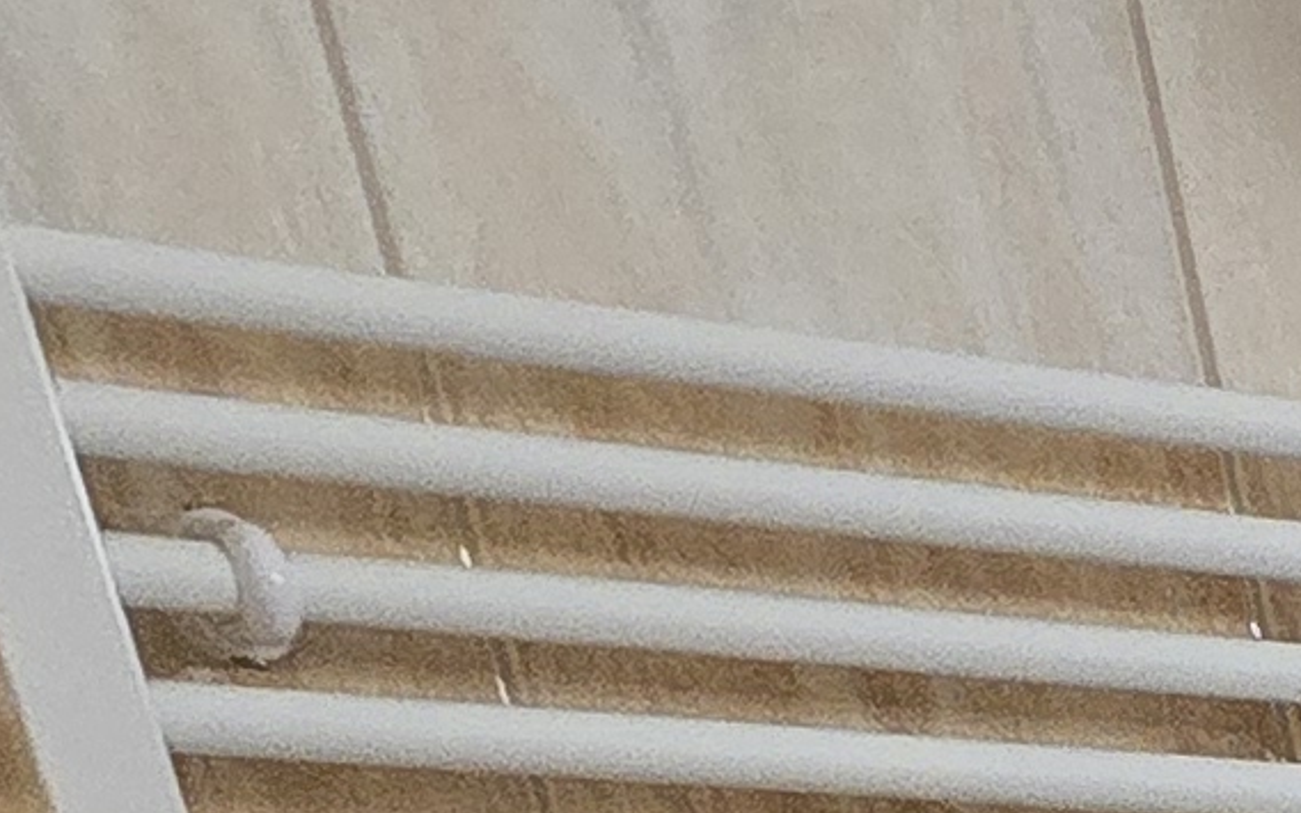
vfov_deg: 9.5
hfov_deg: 11.2
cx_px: 4004
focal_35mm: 97
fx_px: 3439
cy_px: 2654
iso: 320
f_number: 2.2
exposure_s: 1/50
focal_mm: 2.2
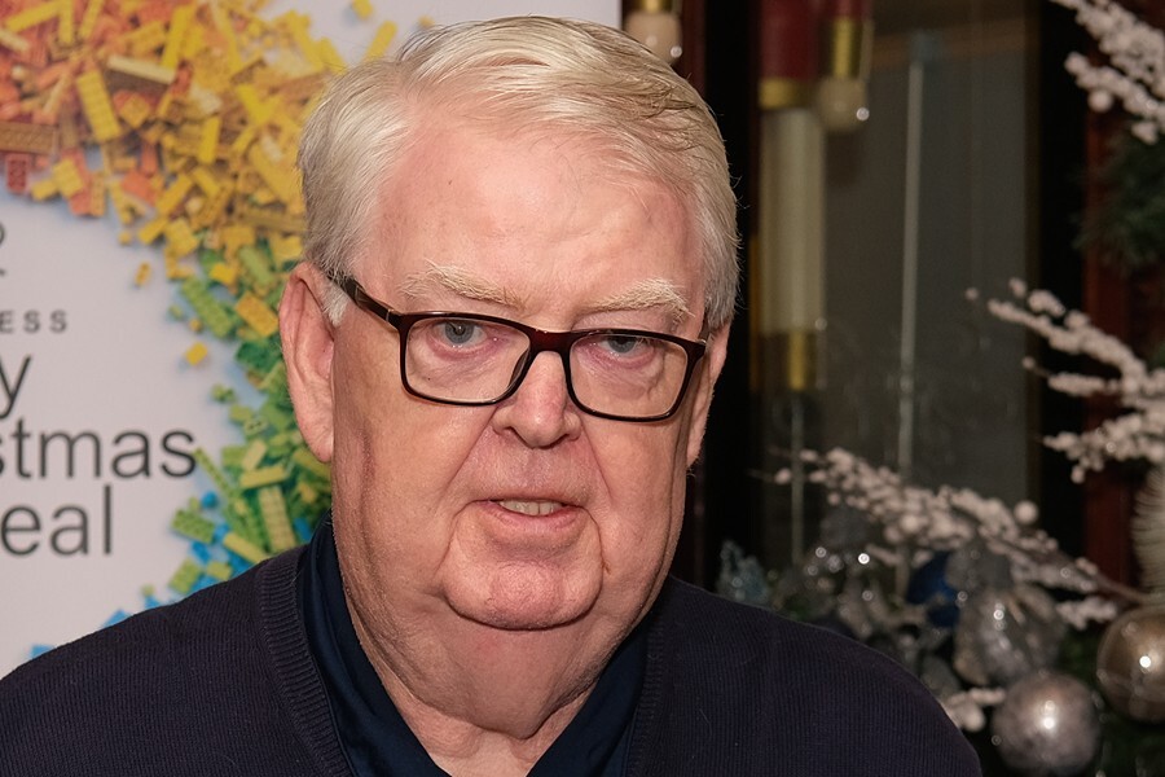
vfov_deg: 25.5
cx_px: 582
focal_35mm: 53
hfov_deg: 37.5
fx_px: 1715
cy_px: 388
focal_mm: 35
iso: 400
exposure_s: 1/125
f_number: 3.6
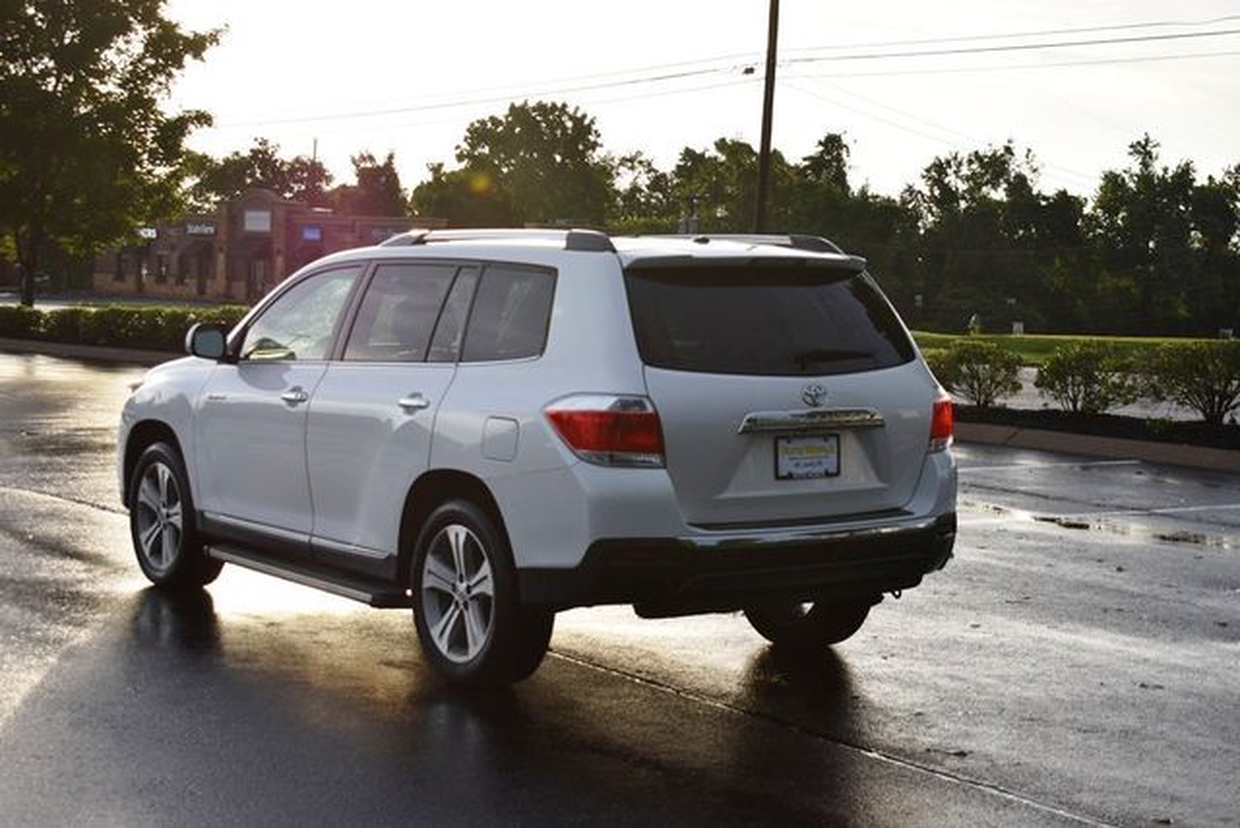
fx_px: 2067
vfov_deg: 22.6
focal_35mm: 60
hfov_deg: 33.4
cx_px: 620
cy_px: 414
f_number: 5.6
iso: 200
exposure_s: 1/250
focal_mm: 40
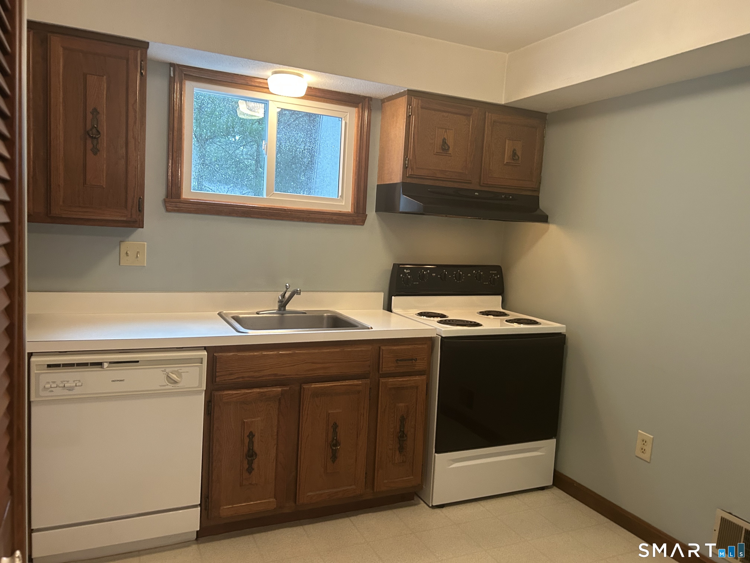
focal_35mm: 26
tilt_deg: -8.9
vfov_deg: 53.1
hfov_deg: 67.3
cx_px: 375
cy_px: 282
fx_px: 563
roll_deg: -3.4
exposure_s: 1/60
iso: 250
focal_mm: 5.7
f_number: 1.5
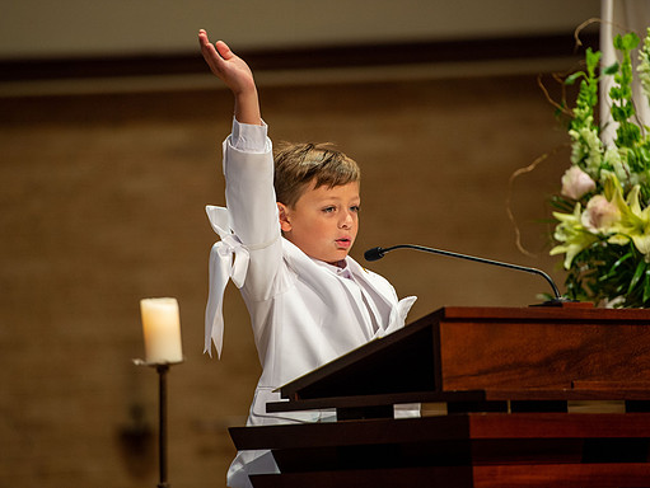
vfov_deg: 6.8
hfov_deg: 9.1
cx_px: 298
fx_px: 4096
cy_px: 244
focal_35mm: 218
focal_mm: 200
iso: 1600
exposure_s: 1/125
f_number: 3.2
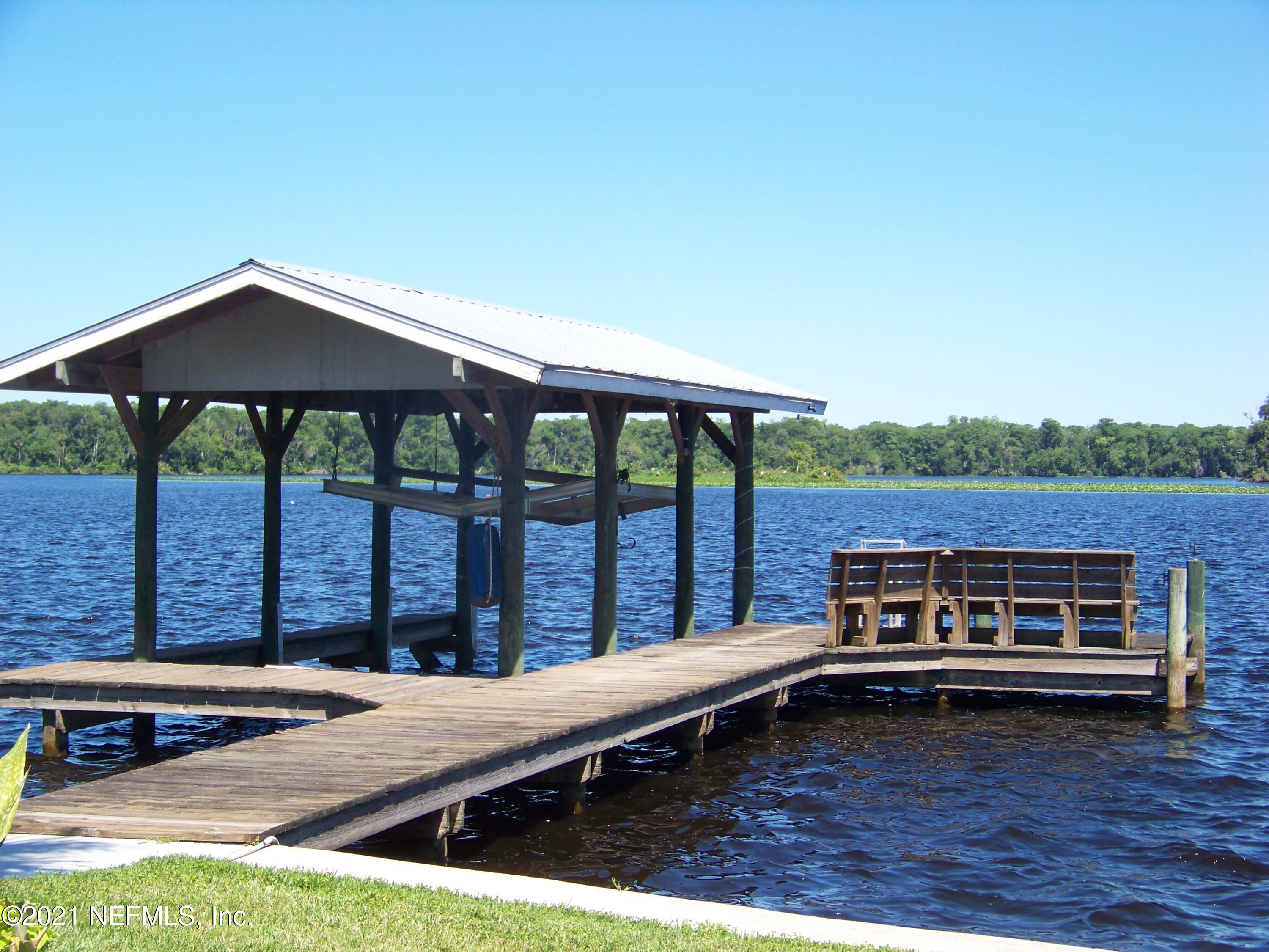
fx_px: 2273
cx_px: 634
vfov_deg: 23.7
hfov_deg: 31.2
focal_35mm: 62
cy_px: 476
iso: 64
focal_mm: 10.5
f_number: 3.2
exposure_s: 1/640
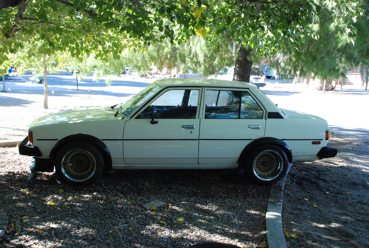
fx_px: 401
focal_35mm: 39
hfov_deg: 49.5
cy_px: 124
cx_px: 184
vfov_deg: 34.3
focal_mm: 26
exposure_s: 1/100
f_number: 14
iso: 1600
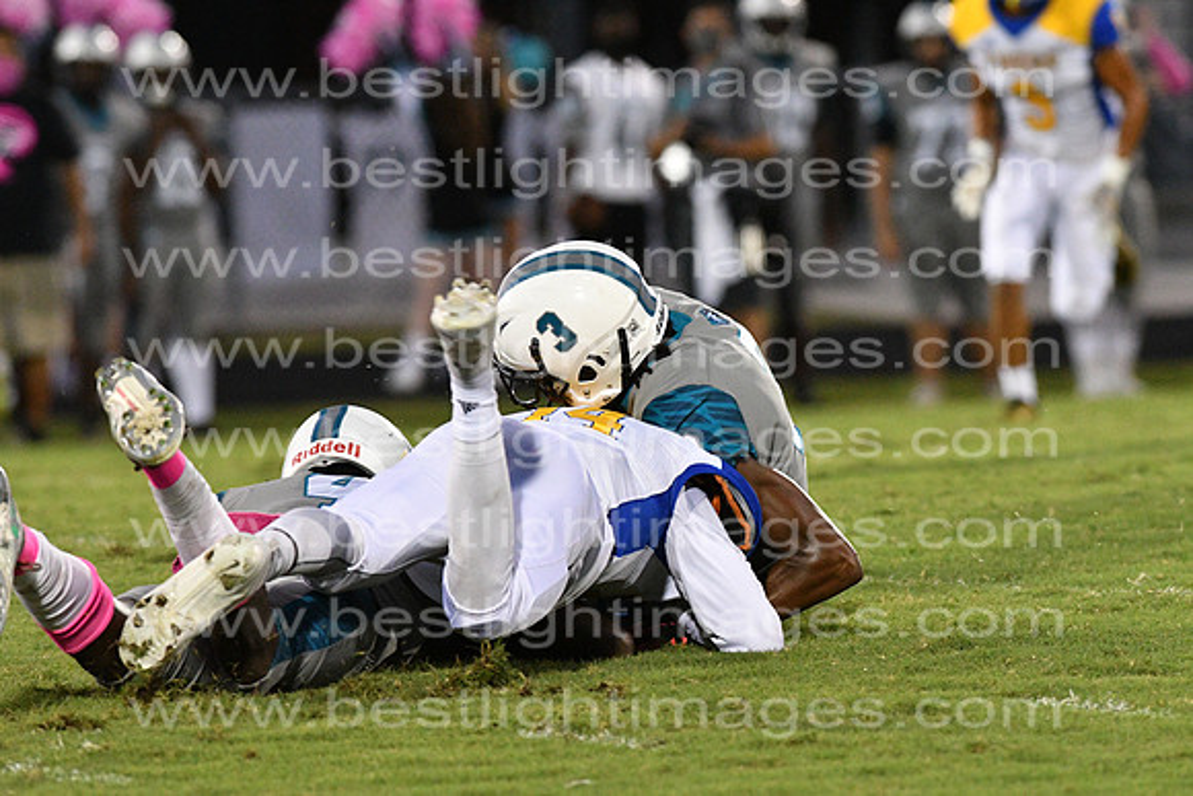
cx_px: 596
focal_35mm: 450
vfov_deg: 3.1
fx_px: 14915
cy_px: 398
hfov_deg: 4.6
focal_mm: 300
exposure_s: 1/800
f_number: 4.5
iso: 8000
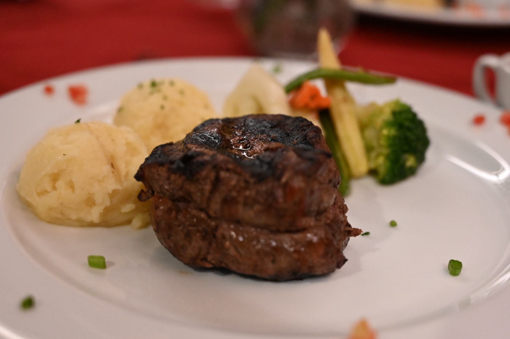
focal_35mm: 49
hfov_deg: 40.4
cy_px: 170
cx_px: 255
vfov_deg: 27.5
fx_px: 694
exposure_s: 1/60
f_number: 4
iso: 9000
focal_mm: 49
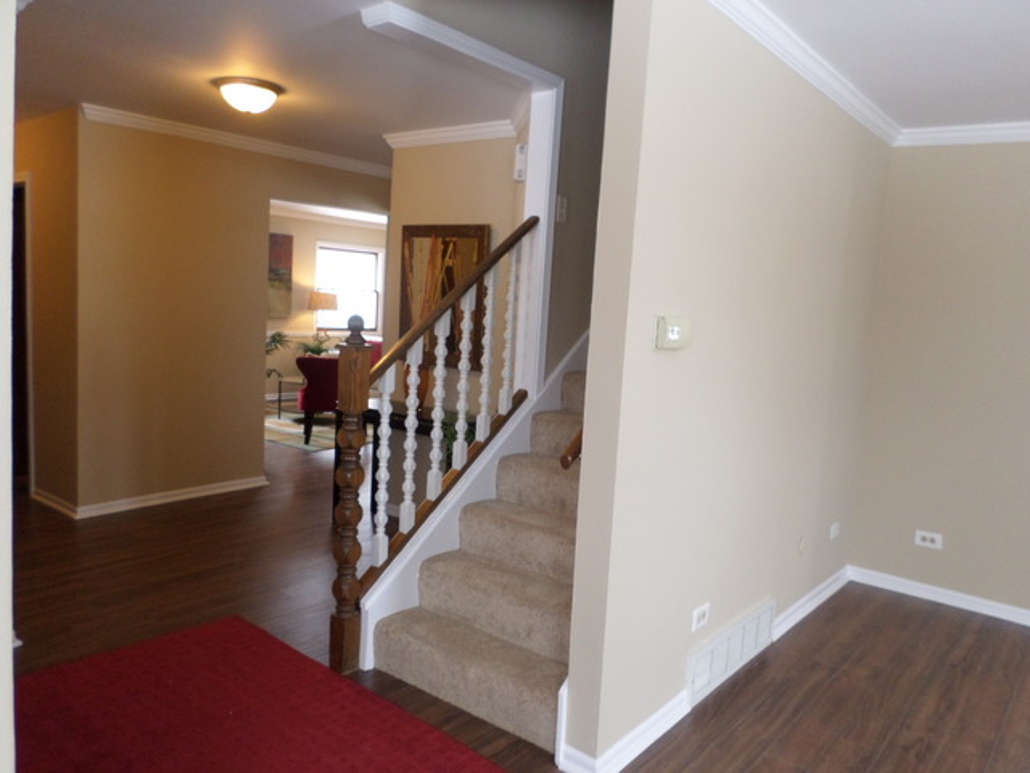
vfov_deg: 54.9
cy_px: 386
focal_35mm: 25
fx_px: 744
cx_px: 515
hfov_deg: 69.4
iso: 160
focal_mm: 4.5
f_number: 2.5
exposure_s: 1/30
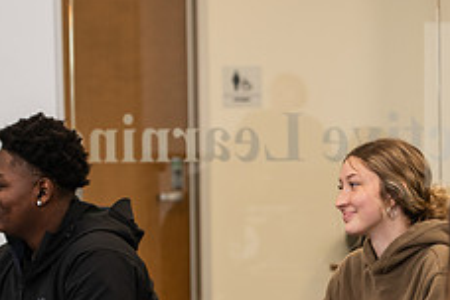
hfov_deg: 9.8
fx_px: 2612
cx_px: 365
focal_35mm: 209
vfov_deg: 6.6
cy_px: 262
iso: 500
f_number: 3.5
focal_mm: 82
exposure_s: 1/80
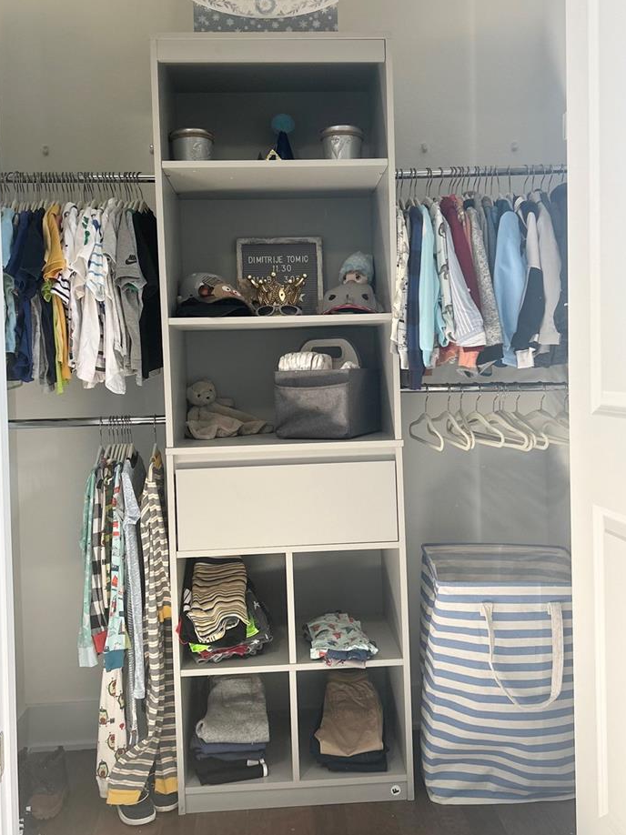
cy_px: 383
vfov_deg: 53.9
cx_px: 326
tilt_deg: -1.2
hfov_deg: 41.8
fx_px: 820
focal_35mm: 34
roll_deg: +1.1
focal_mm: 5.7
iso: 125
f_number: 1.5
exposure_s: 1/110
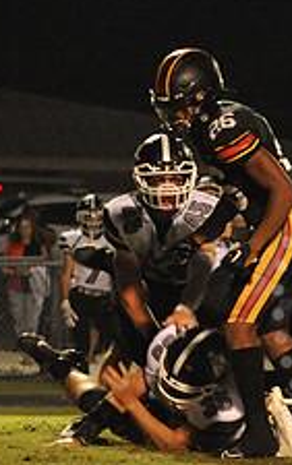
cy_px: 302
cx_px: 470
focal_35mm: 525
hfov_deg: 2.5
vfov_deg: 4.0
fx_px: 6672
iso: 6400
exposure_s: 1/200
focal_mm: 200
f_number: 5.6
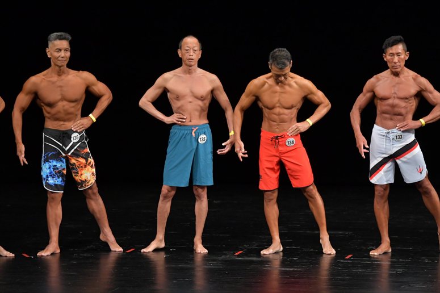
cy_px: 146
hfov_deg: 8.6
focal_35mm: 240
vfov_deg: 5.7
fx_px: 2932
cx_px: 220
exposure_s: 1/400
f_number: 5.6
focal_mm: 160
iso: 3200
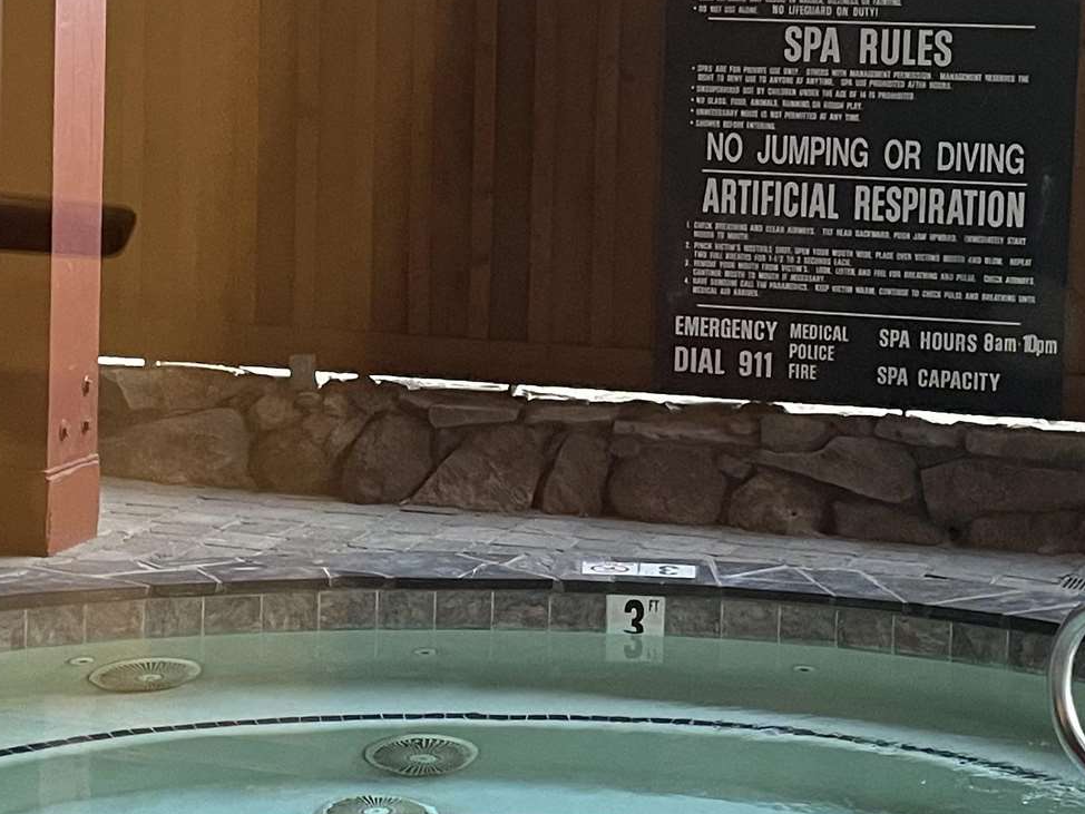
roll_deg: -2.1
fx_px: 2571
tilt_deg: -5.1
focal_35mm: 82
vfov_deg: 18.0
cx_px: 579
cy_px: 290
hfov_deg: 23.8
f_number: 1.6
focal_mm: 4.2
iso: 400
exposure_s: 1/60
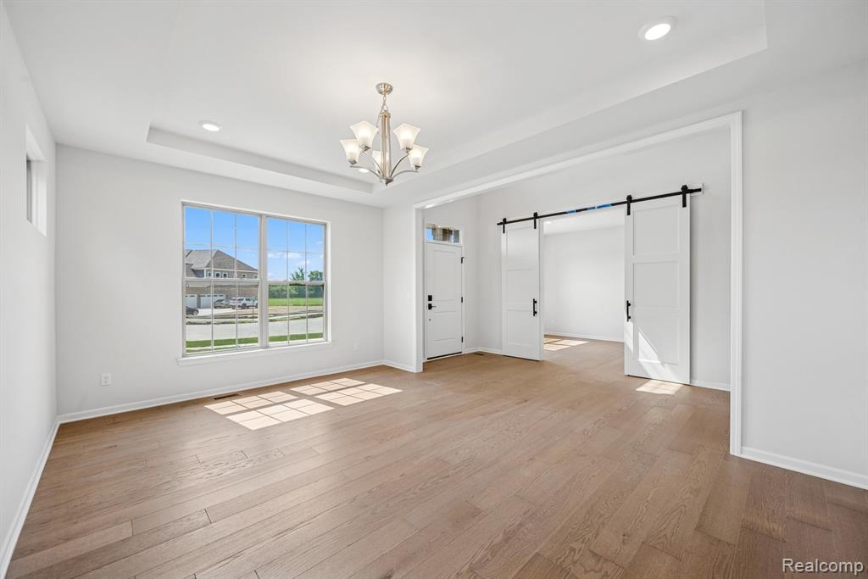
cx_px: 434
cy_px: 290
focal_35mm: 14
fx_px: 338
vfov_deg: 81.2
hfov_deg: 104.2
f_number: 9
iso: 100
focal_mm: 14
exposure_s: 1/10
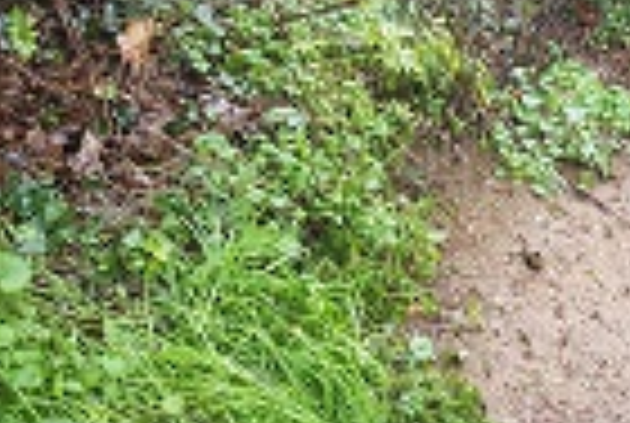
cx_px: 783
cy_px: 27
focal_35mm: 77
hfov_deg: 23.6
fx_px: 1350
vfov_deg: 17.5
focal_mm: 4.2
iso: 100
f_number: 1.7
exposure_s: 1/50
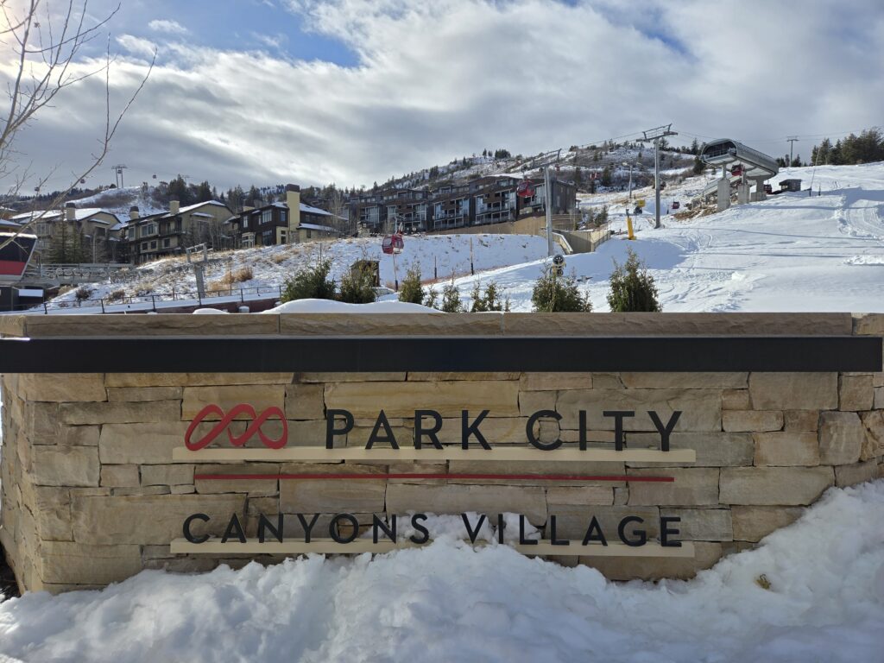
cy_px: 332
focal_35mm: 23
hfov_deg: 73.9
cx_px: 442
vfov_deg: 58.9
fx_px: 587
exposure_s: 1/4043
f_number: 1.8
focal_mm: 5.4
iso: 25
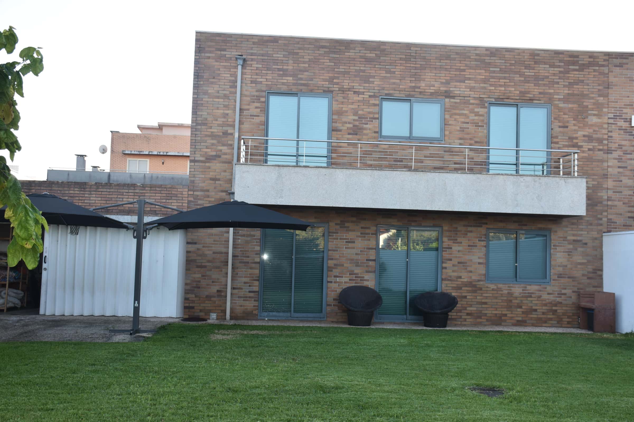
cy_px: 211
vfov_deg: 34.2
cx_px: 317
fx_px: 687
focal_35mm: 39
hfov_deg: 49.6
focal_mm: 26
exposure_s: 1/125
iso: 140
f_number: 5.6
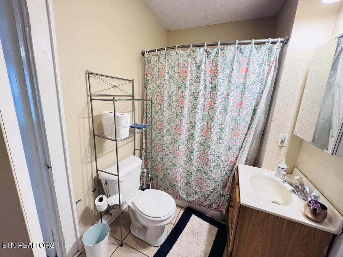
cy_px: 128
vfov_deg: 85.7
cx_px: 172
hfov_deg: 102.1
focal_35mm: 14
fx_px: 139
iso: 640
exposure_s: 1/60
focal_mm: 2.22
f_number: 2.2
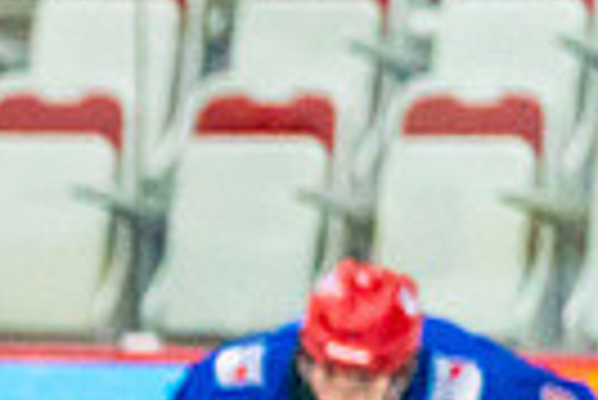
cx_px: -926
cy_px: 955
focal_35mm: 1212
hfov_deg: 1.7
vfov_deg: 1.1
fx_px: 20154
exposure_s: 1/1000
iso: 3200
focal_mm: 164
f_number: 2.8
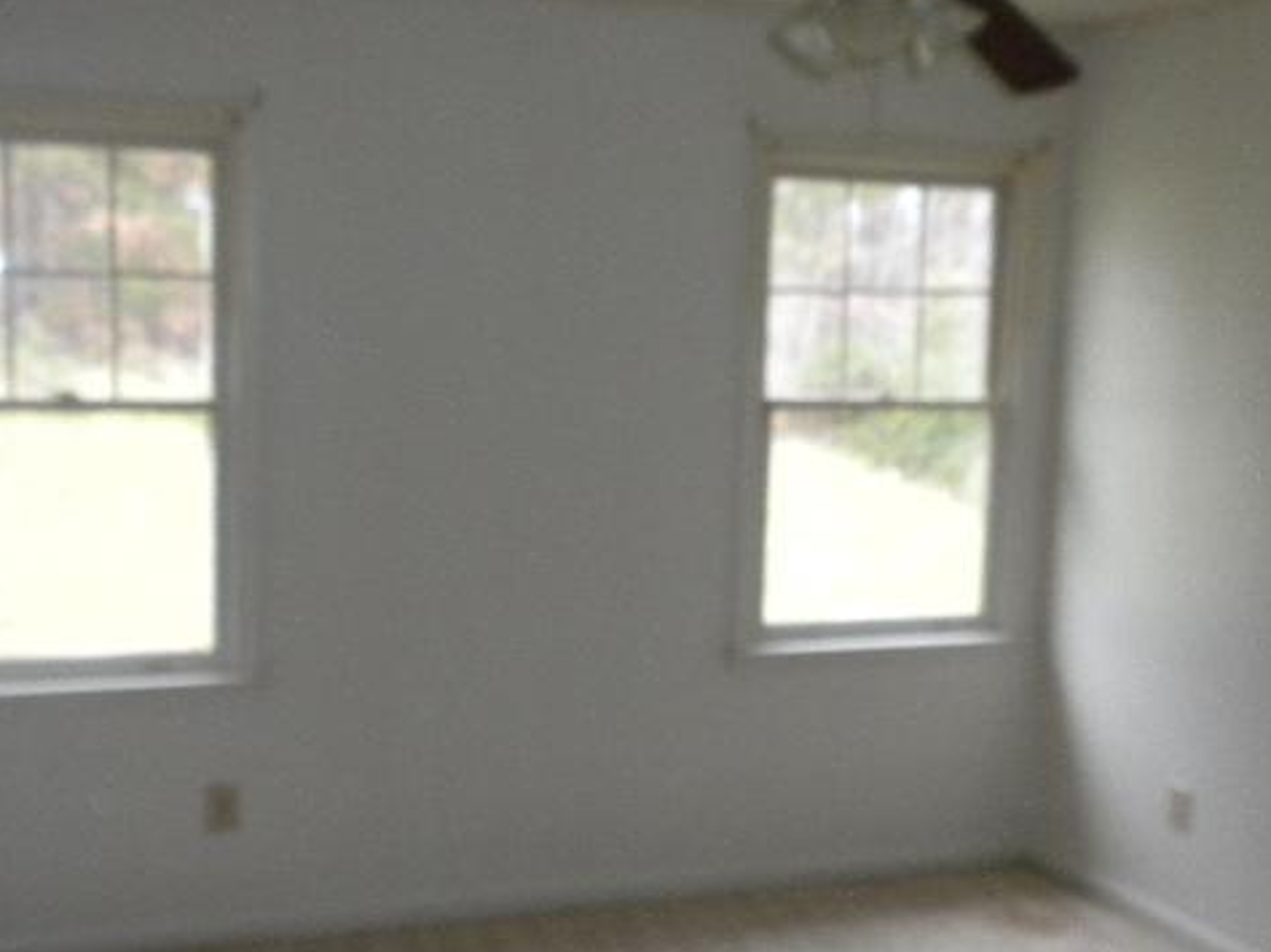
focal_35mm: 50
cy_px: 488
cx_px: 617
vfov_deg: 29.1
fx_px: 1835
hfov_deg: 38.2
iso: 400
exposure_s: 1/40.8
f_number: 3.5
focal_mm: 6.6
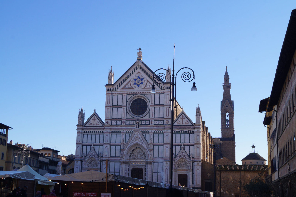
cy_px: 98
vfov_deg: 29.8
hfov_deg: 43.7
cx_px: 148
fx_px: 369
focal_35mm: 45
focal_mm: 30
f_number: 13
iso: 100
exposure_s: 1/100
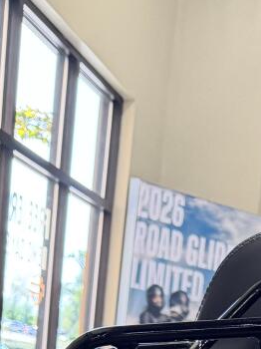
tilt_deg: -15.7
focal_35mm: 103
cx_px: 400
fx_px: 1037
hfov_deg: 13.5
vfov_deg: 15.2
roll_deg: -10.2
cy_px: 714
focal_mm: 6.76
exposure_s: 1/60
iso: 250
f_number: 1.78
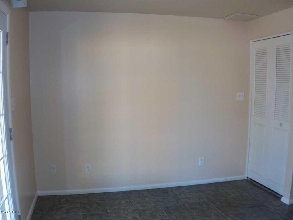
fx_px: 254
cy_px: 110
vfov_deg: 46.8
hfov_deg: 60.0
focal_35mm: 30
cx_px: 146
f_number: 3.3
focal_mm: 4.1
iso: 180
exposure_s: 1/30
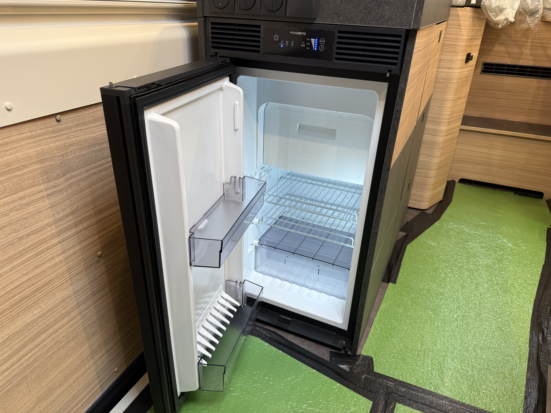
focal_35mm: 24
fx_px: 382
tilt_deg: -26.8
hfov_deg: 71.6
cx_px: 276
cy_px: 206
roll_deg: -1.5
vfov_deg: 56.8
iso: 200
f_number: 1.78
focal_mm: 6.76
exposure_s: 1/77
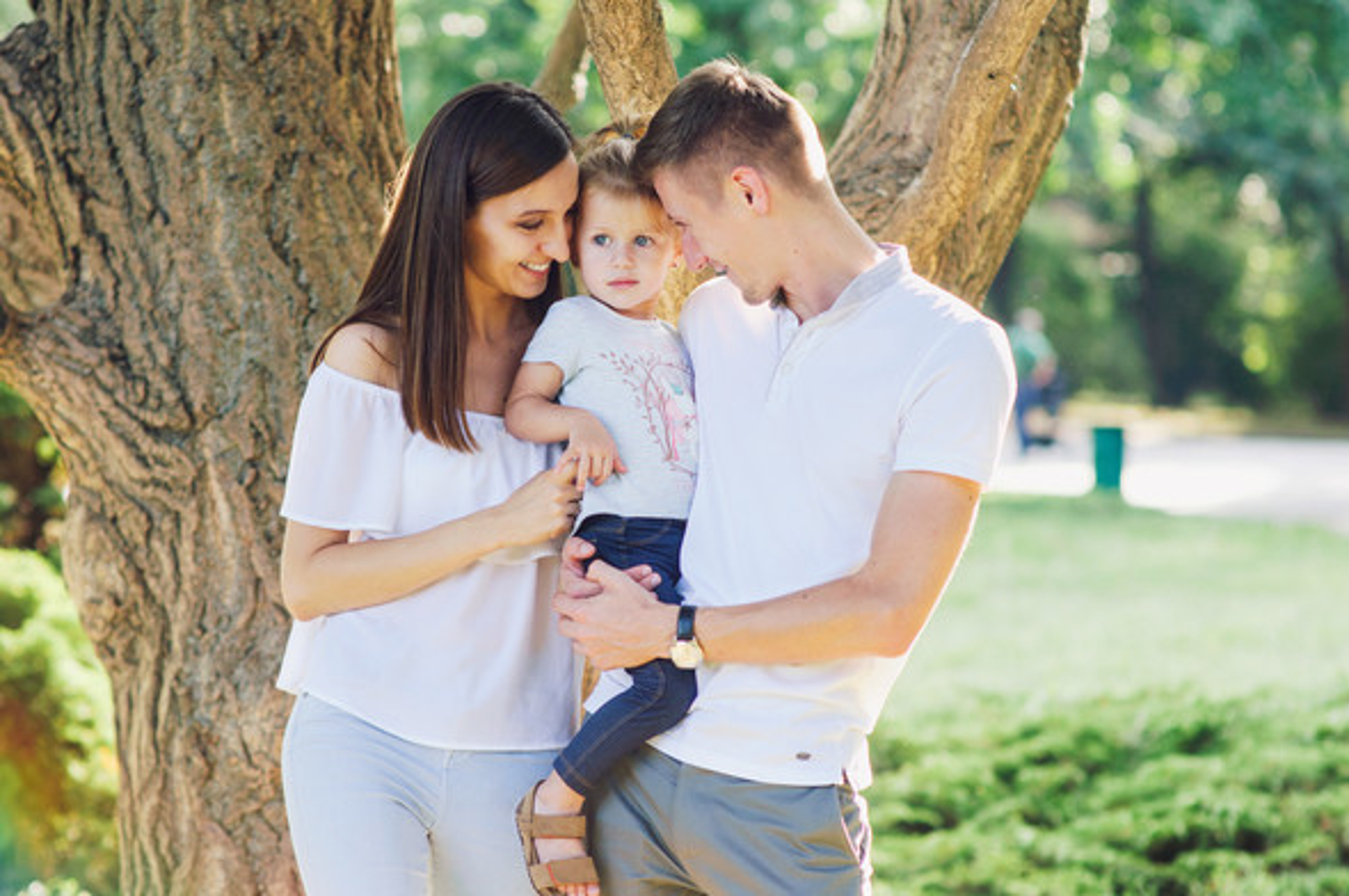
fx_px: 4772
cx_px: 674
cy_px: 448
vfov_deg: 10.7
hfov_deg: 16.1
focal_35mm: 128
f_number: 2.8
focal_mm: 85
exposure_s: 1/500
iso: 200
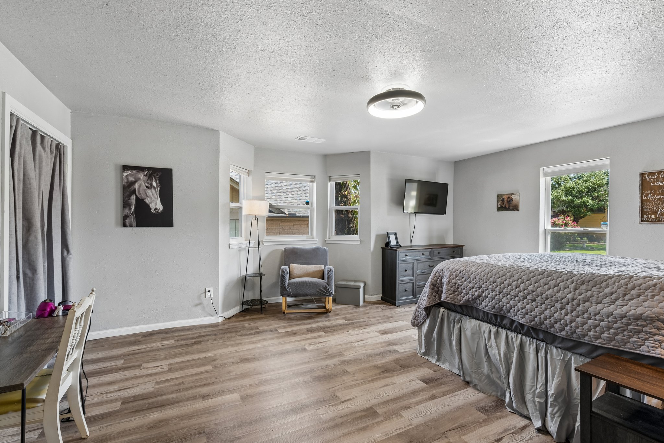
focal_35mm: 16
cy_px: 222
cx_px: 332
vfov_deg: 73.7
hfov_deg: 96.7
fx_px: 295
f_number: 8
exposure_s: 1/13
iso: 200
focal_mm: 16
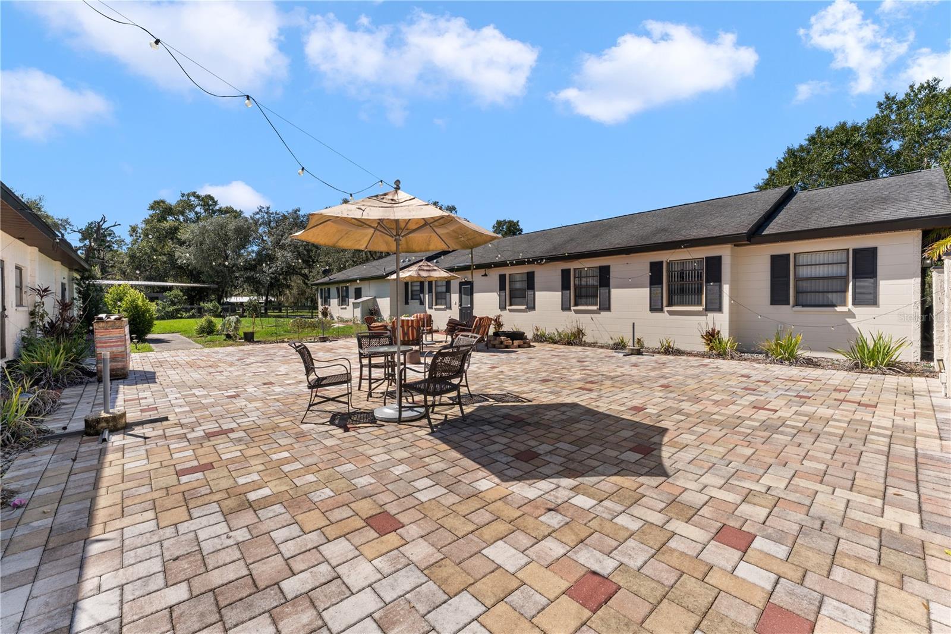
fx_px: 370
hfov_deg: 104.3
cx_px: 476
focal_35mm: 14
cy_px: 317
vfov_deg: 81.2
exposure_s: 1/400
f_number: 10
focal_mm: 14
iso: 100
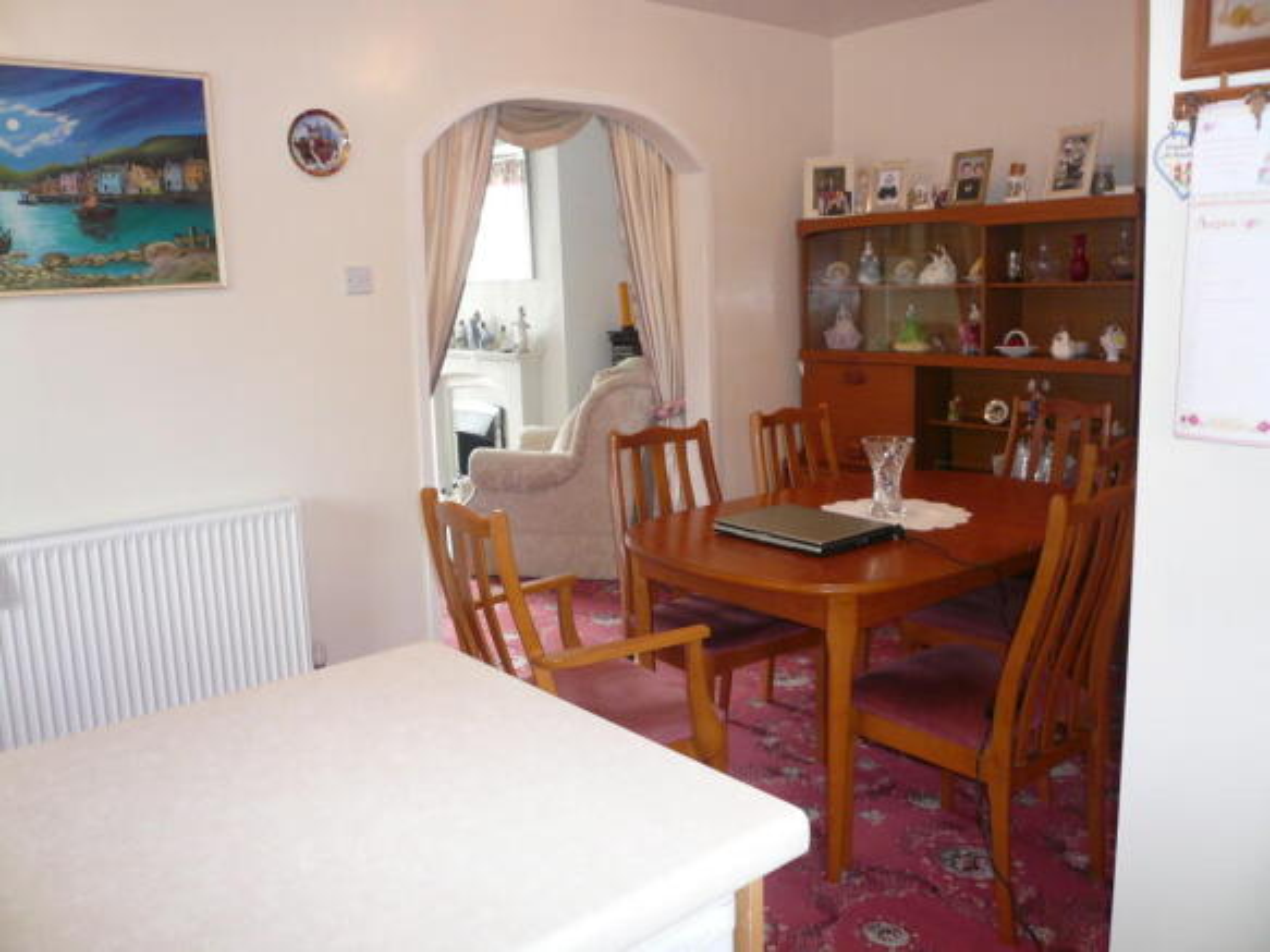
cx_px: 635
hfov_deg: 63.5
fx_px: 1027
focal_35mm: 28
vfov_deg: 49.7
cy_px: 476
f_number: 2.8
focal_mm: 4.6
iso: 160
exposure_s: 1/30
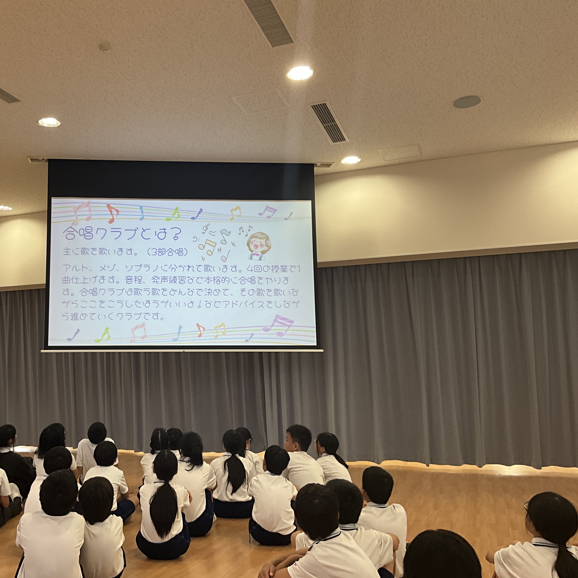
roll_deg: +0.4
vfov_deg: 47.2
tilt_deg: +7.3
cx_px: 189
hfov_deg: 46.4
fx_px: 661
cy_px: 288
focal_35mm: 35
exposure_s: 1/108
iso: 64
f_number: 1.8
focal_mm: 3
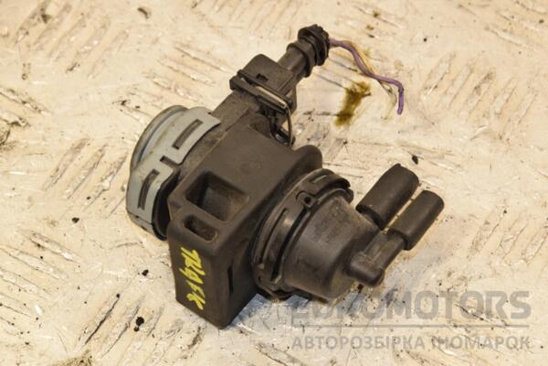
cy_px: 183
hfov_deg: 13.0
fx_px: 2397
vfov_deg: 8.7
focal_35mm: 158
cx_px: 274
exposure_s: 1/50
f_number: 11
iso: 800
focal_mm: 105
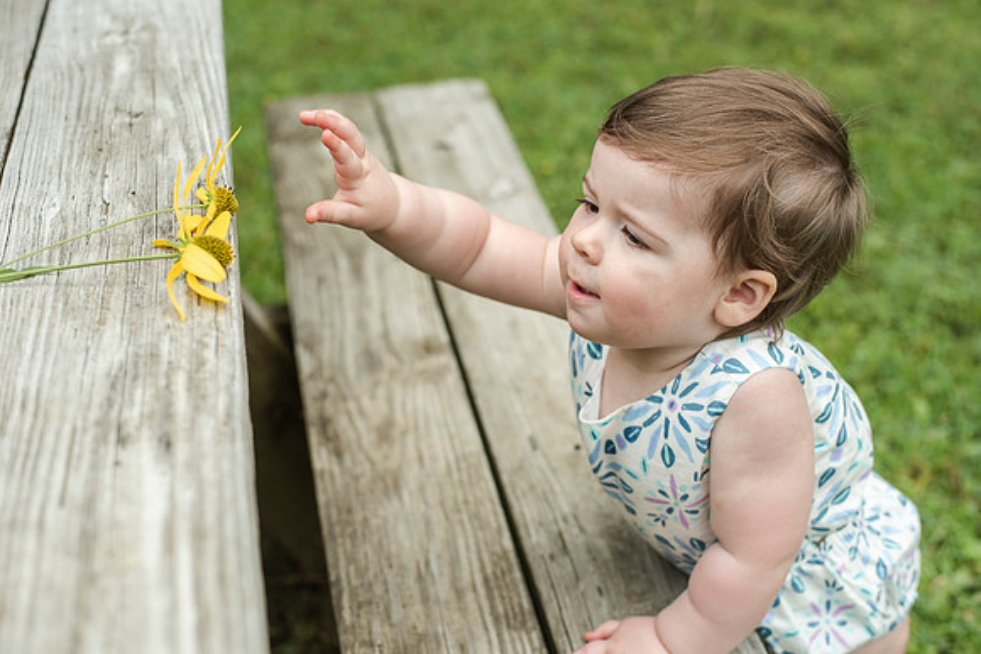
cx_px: 490
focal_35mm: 50
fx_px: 1363
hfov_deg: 39.6
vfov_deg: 27.0
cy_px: 327
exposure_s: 1/2500
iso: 640
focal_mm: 50
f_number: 3.5
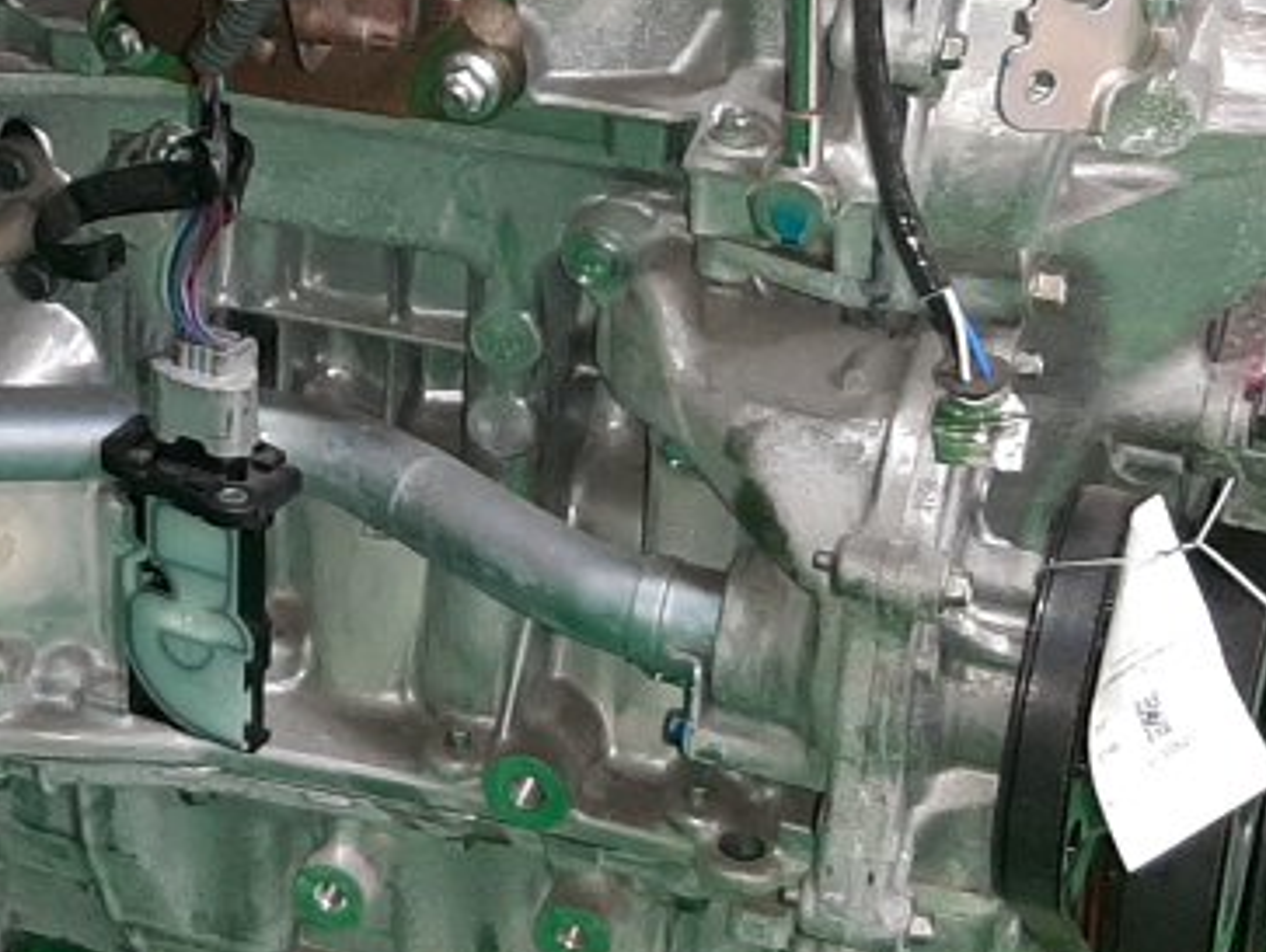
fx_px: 3771
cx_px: -227
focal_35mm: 103
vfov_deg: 14.3
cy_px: 265
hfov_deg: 18.2
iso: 176
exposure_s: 1/50
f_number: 1.7
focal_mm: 3.93
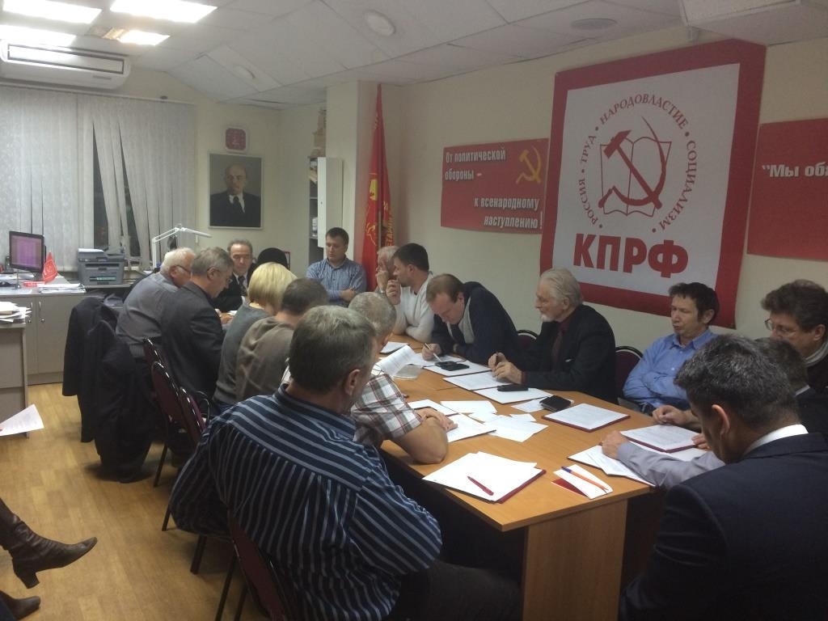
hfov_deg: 61.7
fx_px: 694
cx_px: 414
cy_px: 310
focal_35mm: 29
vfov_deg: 48.2
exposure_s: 1/33
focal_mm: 4.15
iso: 160
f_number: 2.2
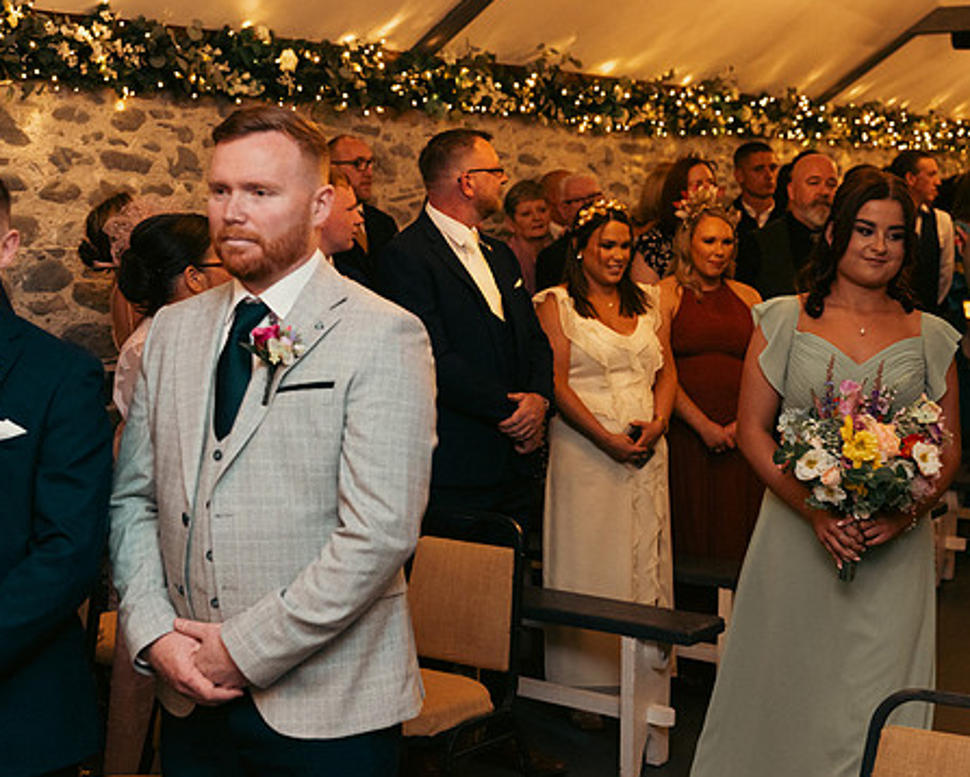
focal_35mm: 56
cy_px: 411
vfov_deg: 27.1
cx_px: 534
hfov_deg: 33.5
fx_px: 1608
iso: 2500
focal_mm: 46
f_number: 3.5
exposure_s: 1/160
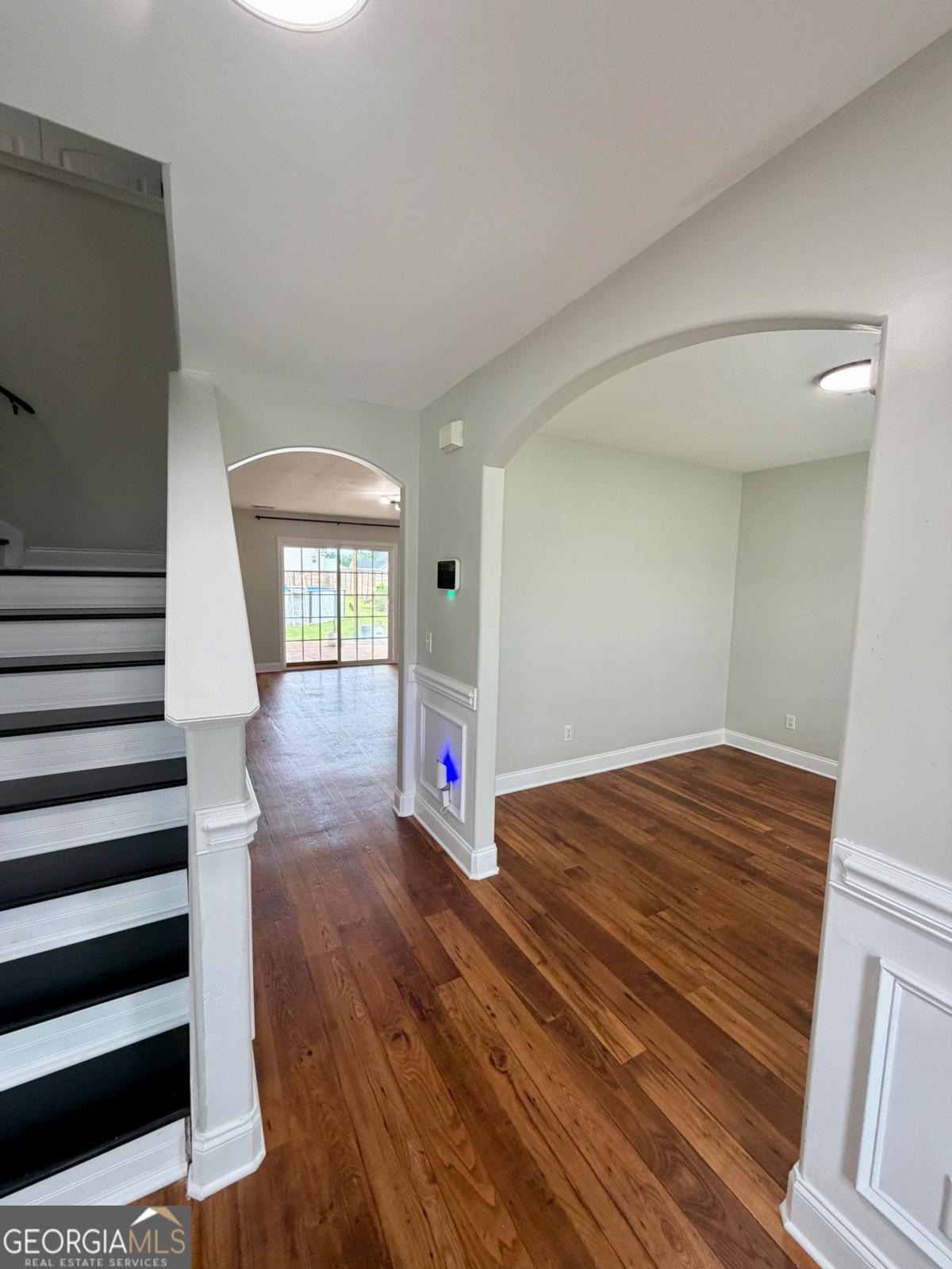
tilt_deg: -5.5
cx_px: 476
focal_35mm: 14
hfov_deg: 85.7
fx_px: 513
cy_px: 634
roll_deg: -1.5
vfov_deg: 102.1
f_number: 2.2
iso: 160
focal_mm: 2.22
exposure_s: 1/120
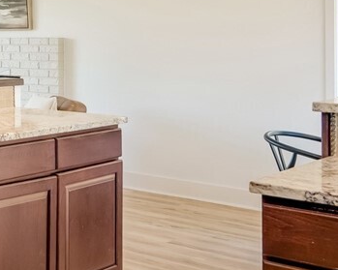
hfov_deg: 20.9
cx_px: -208
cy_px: 52
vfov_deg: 20.7
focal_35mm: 73
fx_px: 730
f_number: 9
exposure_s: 1/160
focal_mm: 16
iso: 400
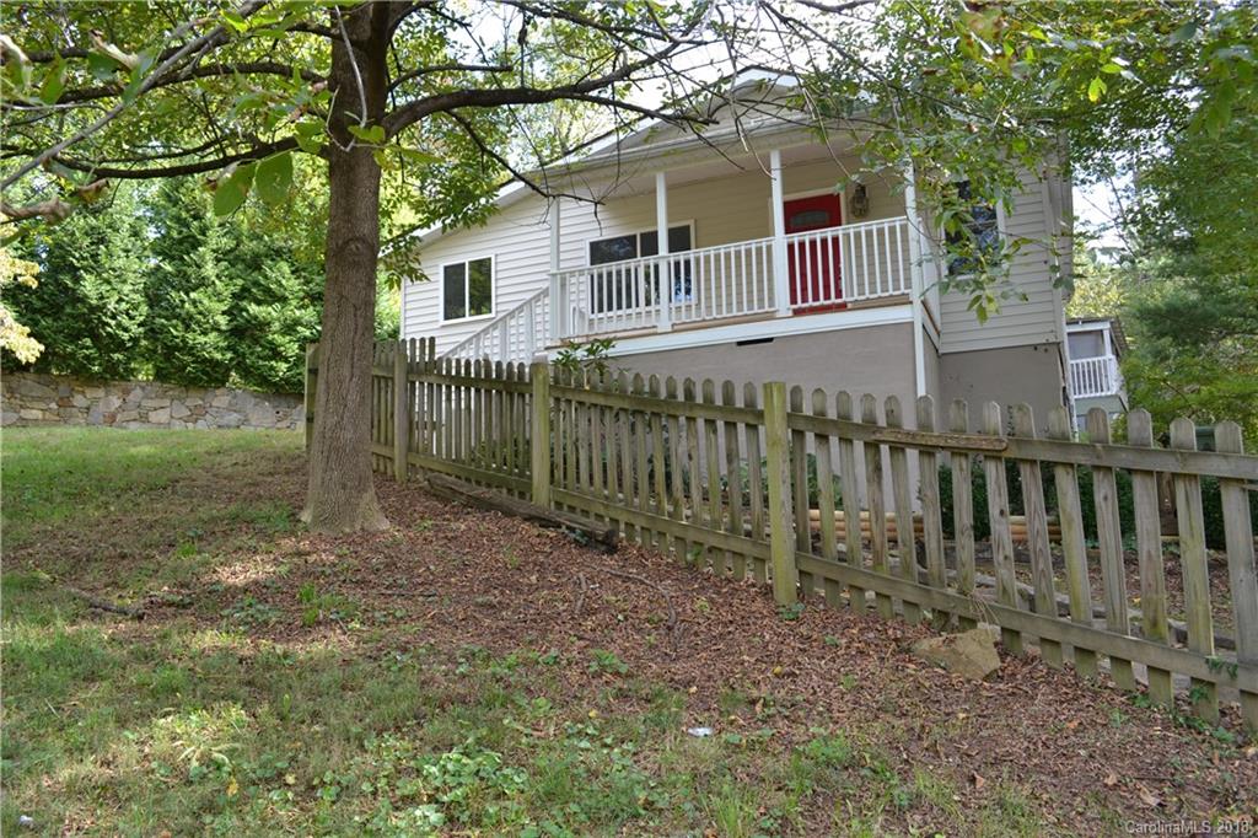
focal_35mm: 27
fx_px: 943
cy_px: 419
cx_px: 629
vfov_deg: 47.9
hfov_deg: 67.4
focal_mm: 18
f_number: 5.6
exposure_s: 1/60
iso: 140
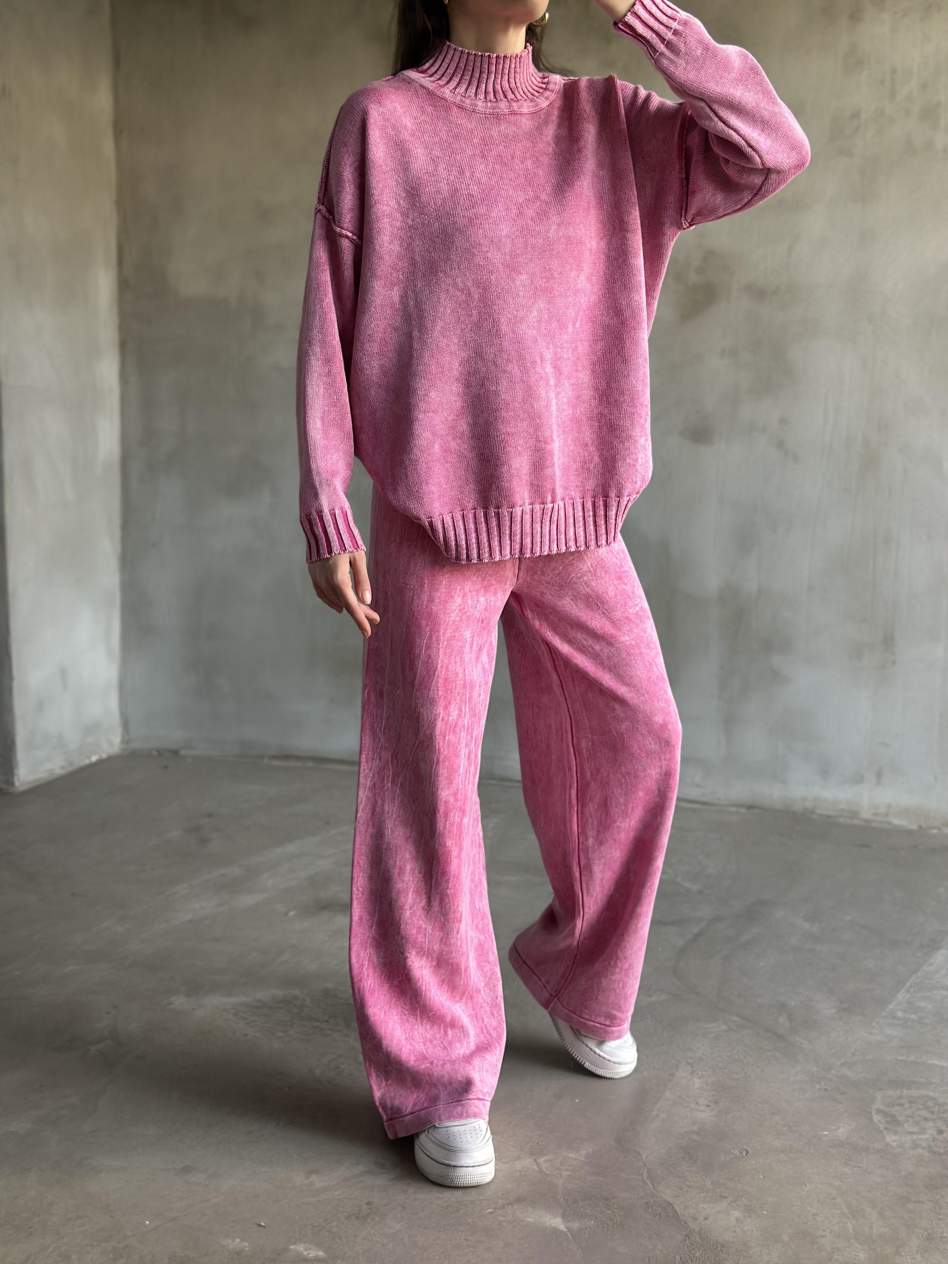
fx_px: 1753
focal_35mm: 48
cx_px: 474
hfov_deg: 30.3
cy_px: 632
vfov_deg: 39.7
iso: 250
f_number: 1.78
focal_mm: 6.86
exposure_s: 1/60
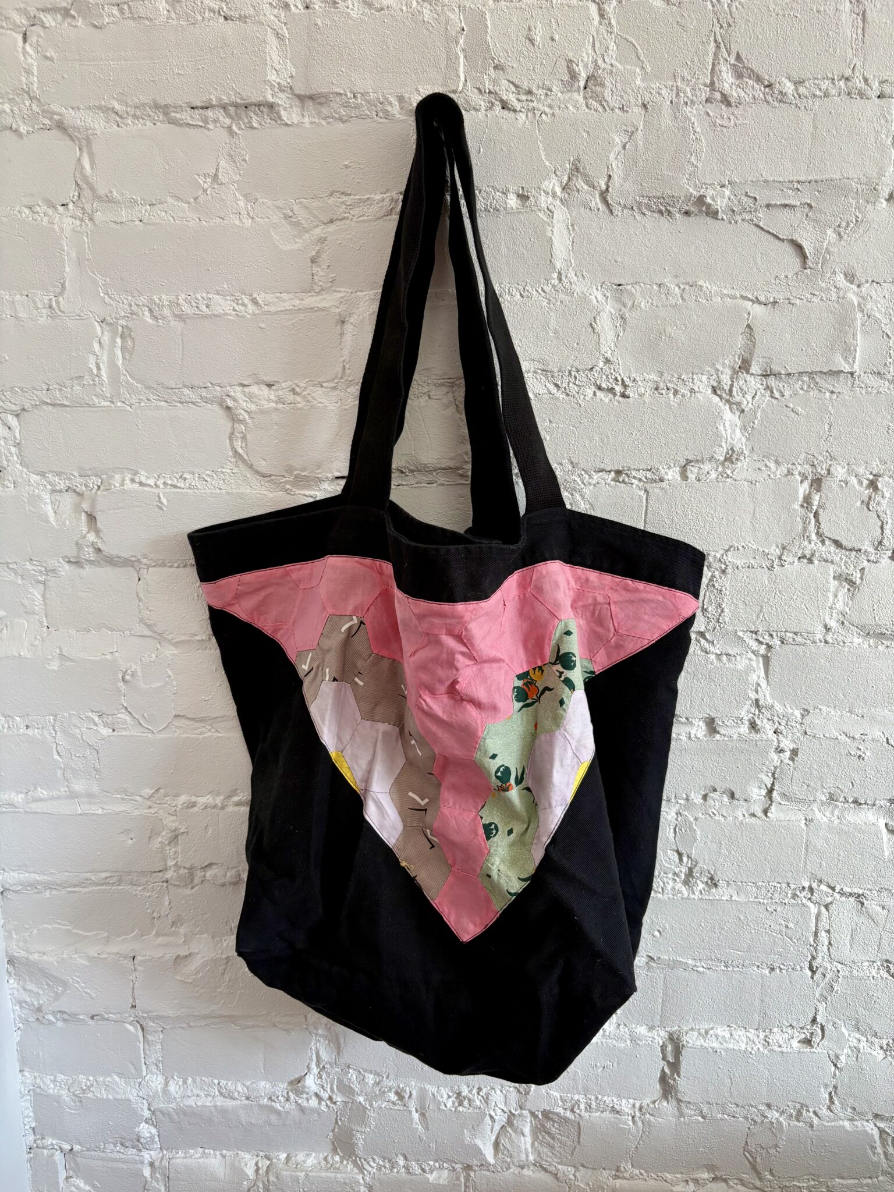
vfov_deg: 67.3
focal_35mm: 26
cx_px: 447
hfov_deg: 53.1
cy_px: 596
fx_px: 895
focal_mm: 5.96
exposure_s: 1/109
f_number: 1.6
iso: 125
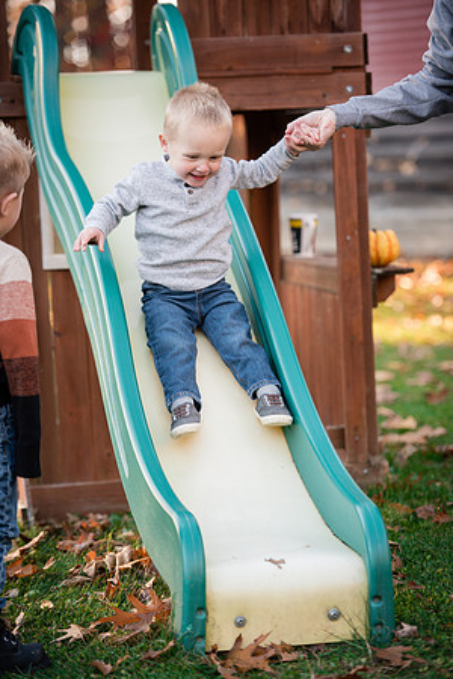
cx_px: 226
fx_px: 2303
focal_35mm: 122
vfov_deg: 16.8
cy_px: 340
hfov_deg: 11.2
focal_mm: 122
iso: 500
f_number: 3.2
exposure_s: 1/320
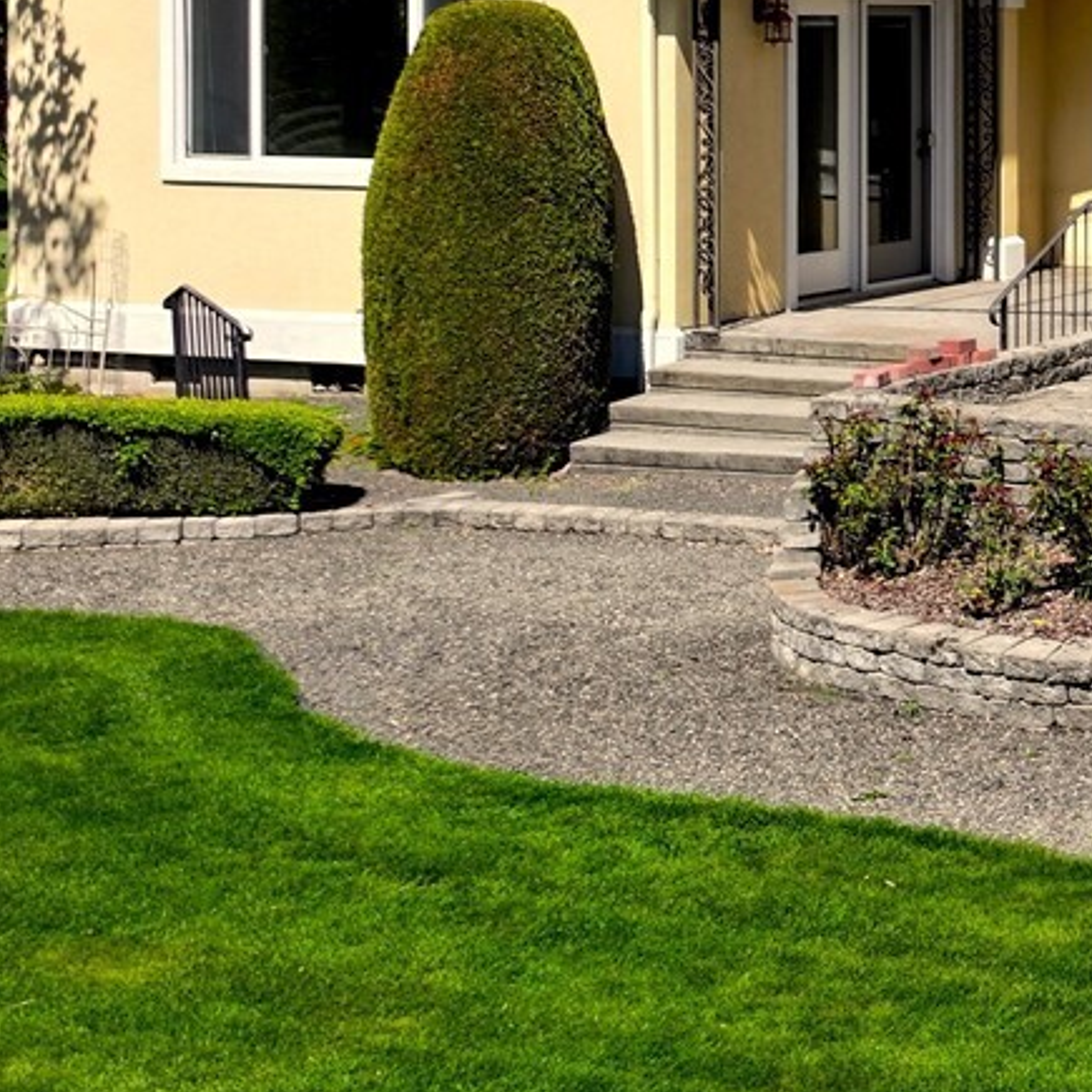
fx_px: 2784
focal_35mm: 78
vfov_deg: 21.7
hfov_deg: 18.8
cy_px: 126
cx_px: 1757
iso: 100
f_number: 2.8
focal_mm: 12.29
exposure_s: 1/2000
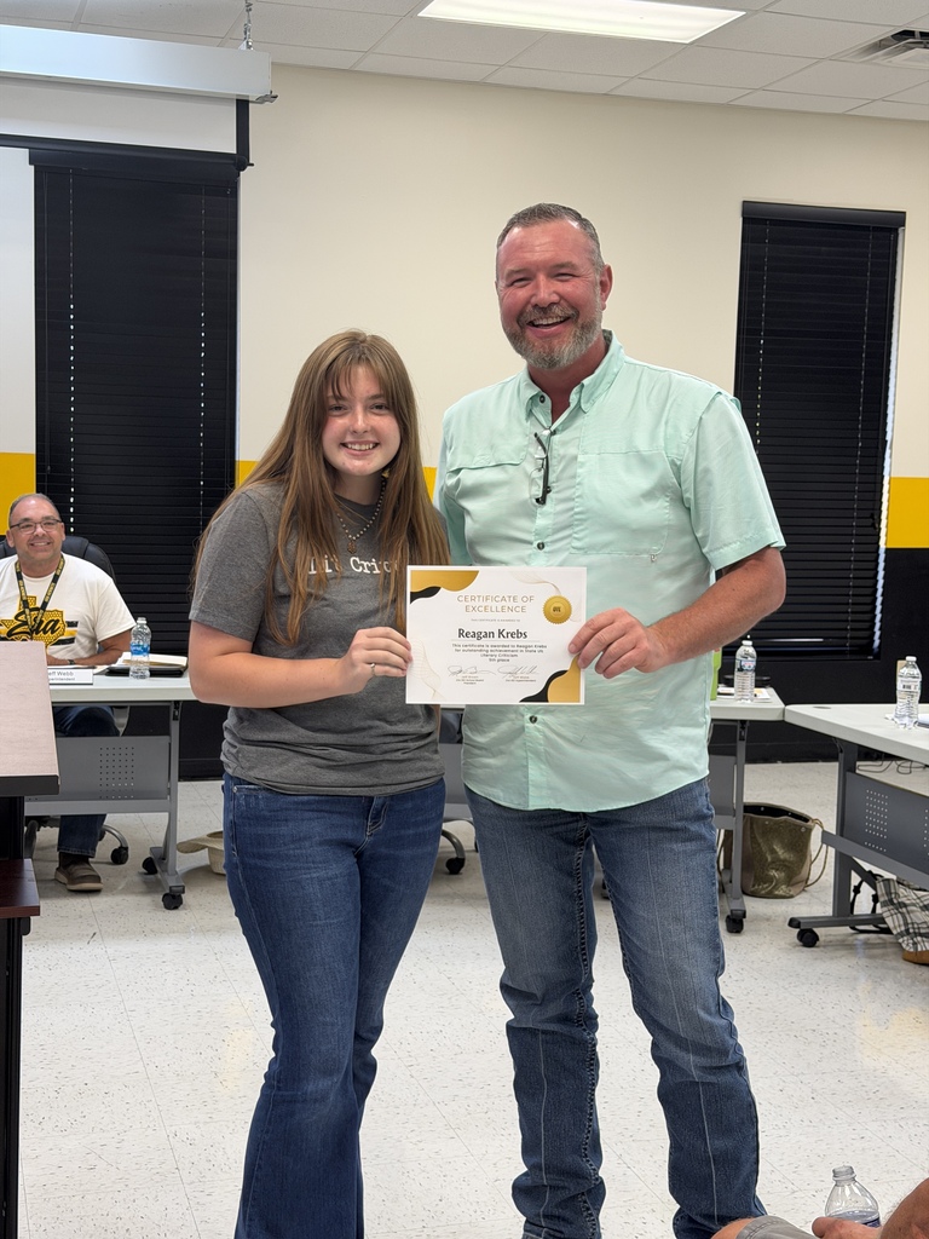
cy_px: 620
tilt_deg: -5.6
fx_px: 1718
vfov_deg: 39.7
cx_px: 464
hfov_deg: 30.3
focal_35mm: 48
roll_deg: -1.7
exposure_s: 1/60
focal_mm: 6.76
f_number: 1.78
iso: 64
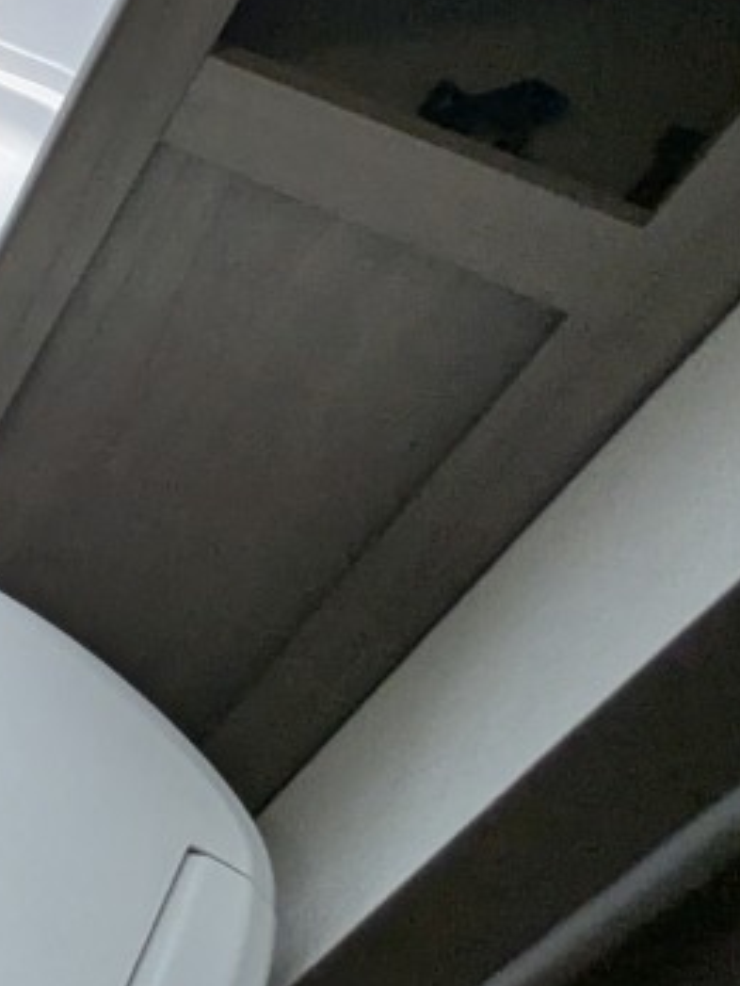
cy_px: 127
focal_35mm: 64
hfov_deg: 15.2
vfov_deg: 29.2
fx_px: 1823
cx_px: -965
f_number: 2.2
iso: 174
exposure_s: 1/221
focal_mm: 2.35
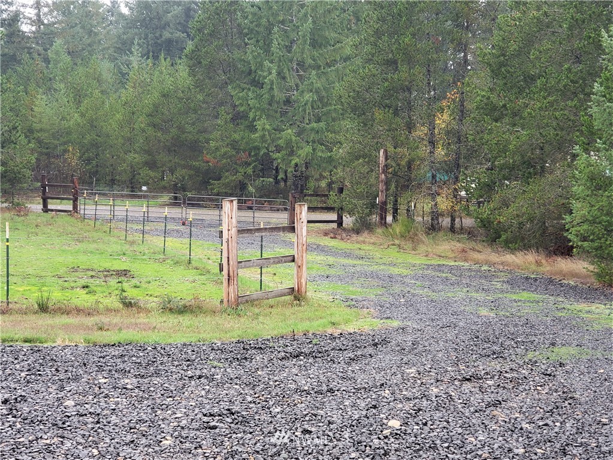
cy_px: 230
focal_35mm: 52
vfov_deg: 28.0
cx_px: 306
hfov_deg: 36.8
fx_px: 921
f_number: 2.4
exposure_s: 1/30
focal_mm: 6
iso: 50
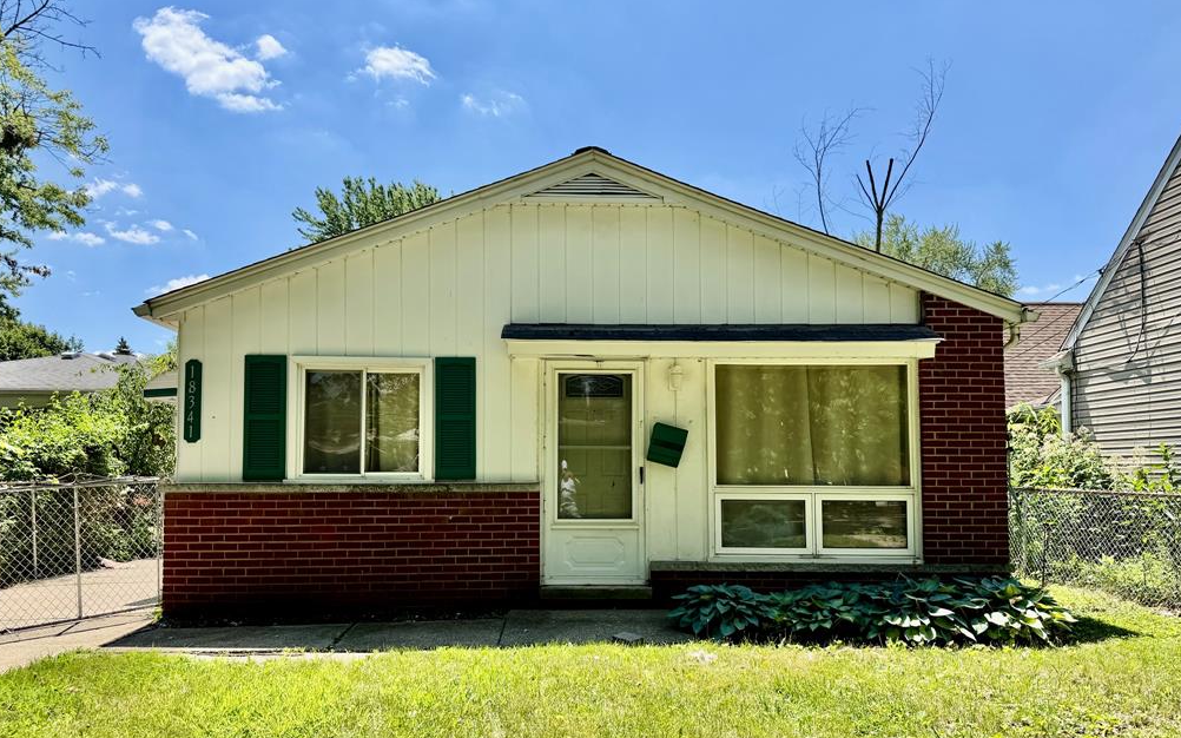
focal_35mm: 26
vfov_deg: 47.4
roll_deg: +0.7
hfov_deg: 70.4
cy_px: 429
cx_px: 586
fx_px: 837
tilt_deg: +4.3
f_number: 1.78
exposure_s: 1/3759
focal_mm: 6.76
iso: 80
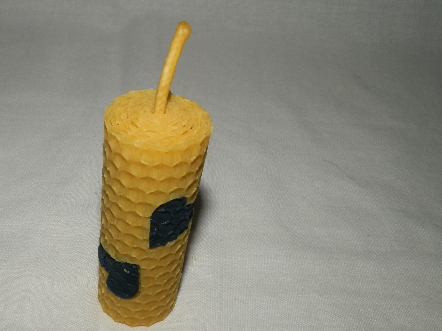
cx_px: 151
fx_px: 523
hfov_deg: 45.2
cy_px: 195
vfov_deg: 35.0
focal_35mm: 41
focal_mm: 5
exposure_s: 1/30
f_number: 7.3
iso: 100
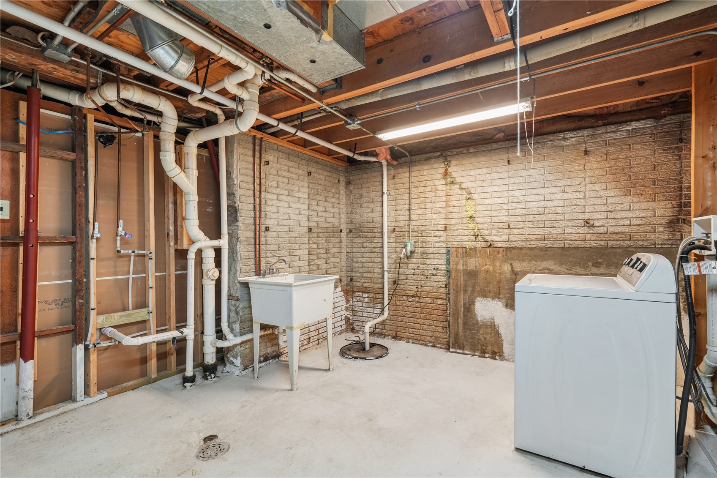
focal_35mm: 16
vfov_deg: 73.7
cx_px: 358
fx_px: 319
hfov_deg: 96.7
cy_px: 239
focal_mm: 16
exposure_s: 1/6
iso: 400
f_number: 10
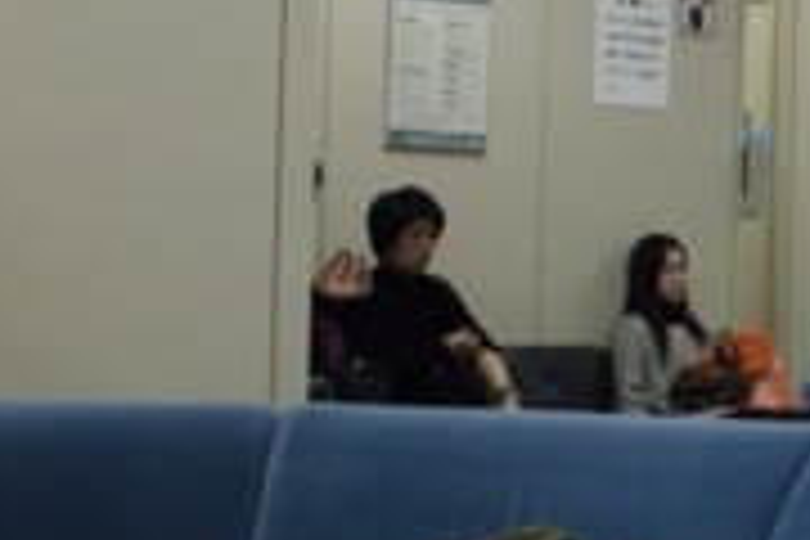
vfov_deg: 12.0
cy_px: 198
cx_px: 1035
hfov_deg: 17.0
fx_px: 2565
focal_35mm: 114
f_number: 4
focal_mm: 24.2
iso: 400
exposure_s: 1/100
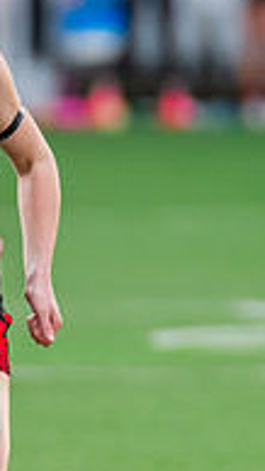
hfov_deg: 0.7
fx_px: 21392
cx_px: -90
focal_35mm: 1711
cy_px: 259
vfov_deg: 1.3
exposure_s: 1/800
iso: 900
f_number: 4
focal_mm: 380
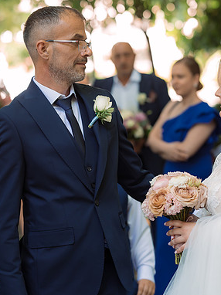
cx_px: 103
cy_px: 142
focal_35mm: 130
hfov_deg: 11.4
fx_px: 1108
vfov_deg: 15.2
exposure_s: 1/125
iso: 320
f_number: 2.8
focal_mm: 85
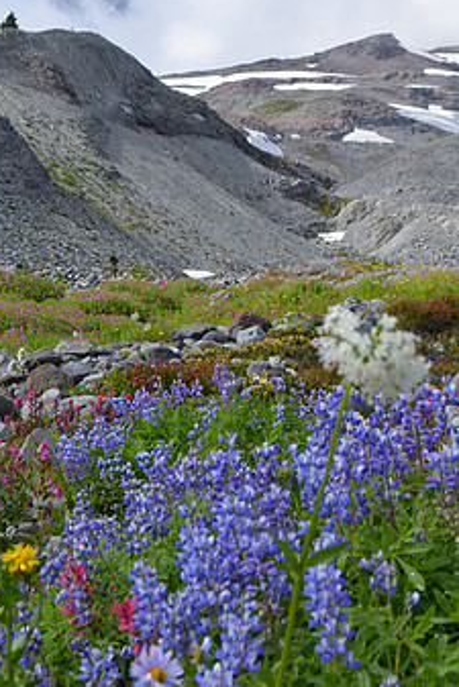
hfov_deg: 20.3
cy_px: 285
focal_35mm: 67
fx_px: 1280
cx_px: 265
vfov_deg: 30.0
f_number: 8
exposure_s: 1/250
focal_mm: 26
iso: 100
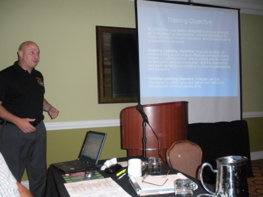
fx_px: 274
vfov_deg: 39.7
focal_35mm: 36
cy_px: 98
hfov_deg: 51.4
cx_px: 132
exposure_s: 1/60
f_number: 3.5
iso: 417
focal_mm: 6.3
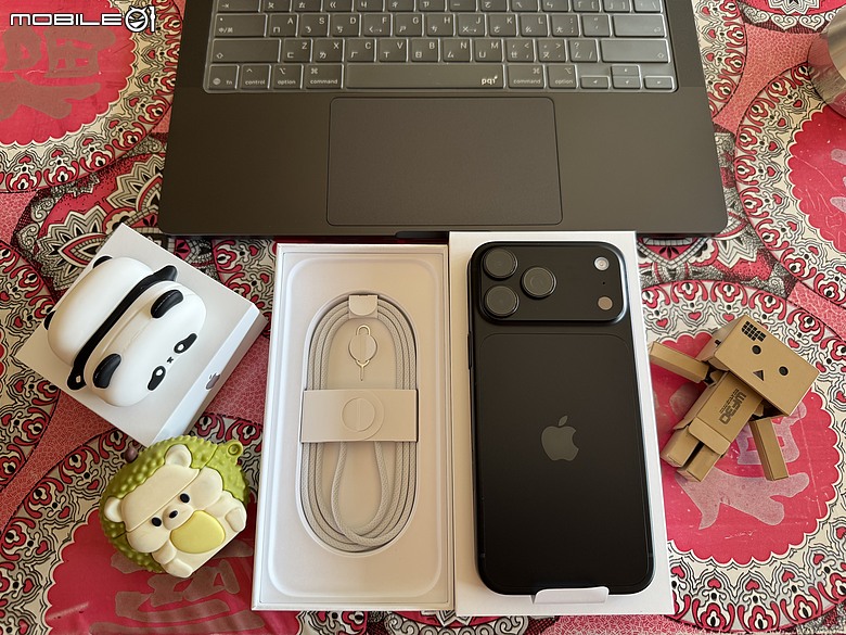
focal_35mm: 24
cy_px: 318
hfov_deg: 71.6
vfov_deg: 56.8
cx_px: 423
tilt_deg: -73.6
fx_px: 587
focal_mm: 6.76
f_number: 1.78
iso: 125
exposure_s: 1/120
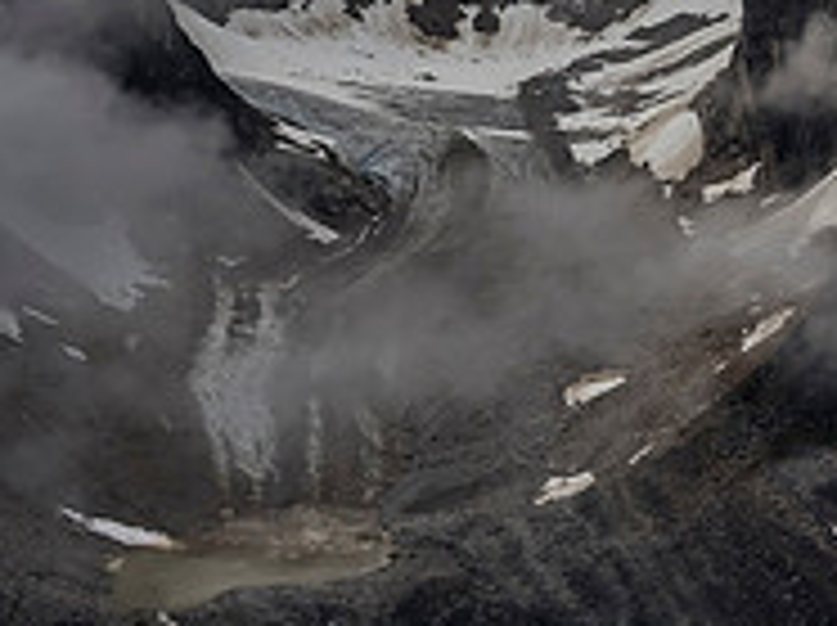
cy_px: 299
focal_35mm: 150
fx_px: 3622
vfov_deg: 9.9
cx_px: 392
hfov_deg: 13.2
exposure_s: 1/1000
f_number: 7.1
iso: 400
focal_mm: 24
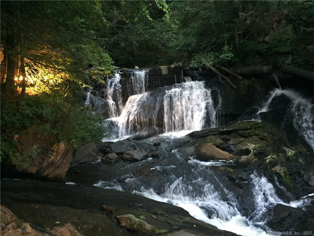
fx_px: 263
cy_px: 118
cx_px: 157
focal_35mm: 29
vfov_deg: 48.2
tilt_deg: -8.8
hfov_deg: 61.7
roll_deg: +1.9
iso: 250
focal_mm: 4.15
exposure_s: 1/15
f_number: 2.2
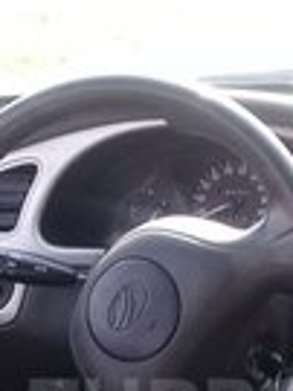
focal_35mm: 114
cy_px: 411
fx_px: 1289
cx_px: 252
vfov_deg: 16.8
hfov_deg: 12.9
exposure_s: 1/120
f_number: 2.2
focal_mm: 3.3
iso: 80
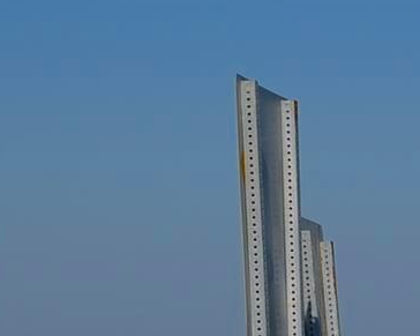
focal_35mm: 253
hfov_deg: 7.1
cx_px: 1077
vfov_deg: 6.1
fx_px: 3144
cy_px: 214
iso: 100
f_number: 10
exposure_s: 1/400
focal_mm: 32
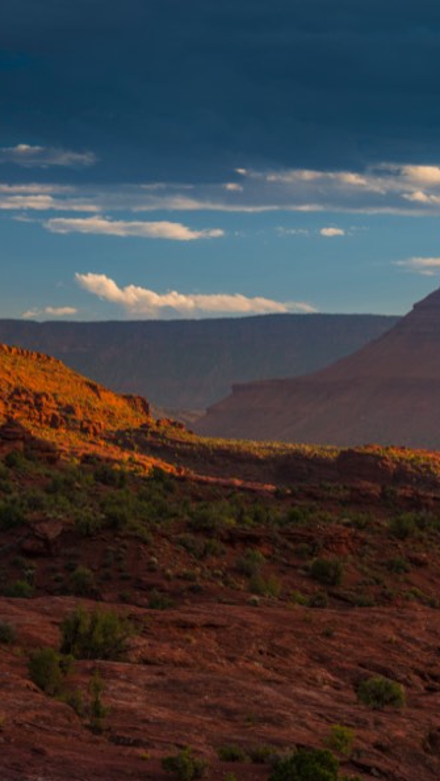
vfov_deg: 11.3
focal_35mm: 190
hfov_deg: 6.3
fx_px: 3938
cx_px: 561
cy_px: 391
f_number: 11
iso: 100
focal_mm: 120
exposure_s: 1/25
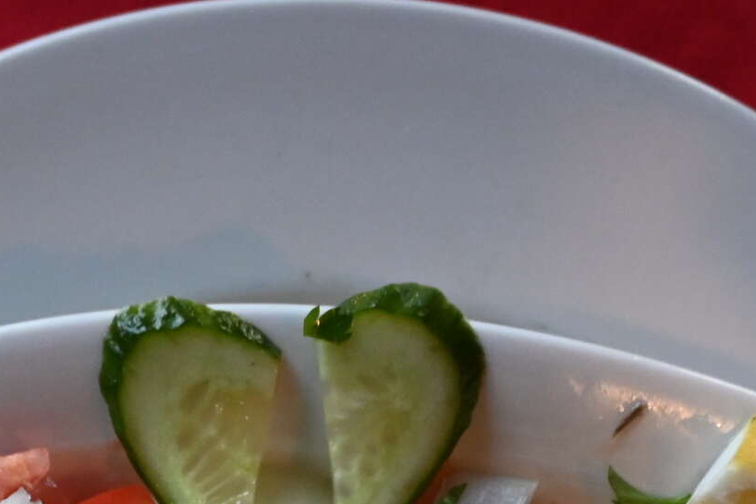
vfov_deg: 9.7
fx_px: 2829
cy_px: 880
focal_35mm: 135
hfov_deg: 15.2
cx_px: 228
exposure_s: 1/125
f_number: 4.2
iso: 1250
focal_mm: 24.5
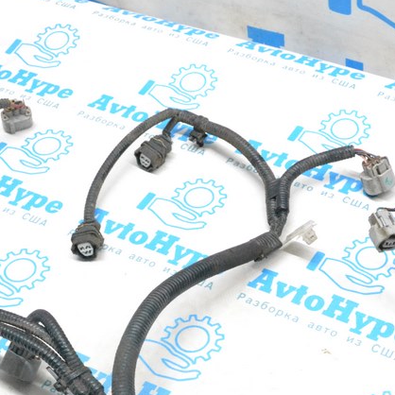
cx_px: 318
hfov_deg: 22.7
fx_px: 968
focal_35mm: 75
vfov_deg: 22.9
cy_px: 284
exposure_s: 1/160
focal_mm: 24
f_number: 9
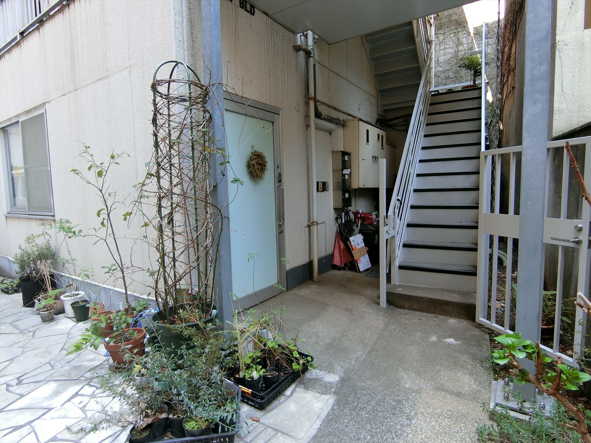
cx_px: 296
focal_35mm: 19
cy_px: 222
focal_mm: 4.06
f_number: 2.7
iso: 200
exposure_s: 1/125
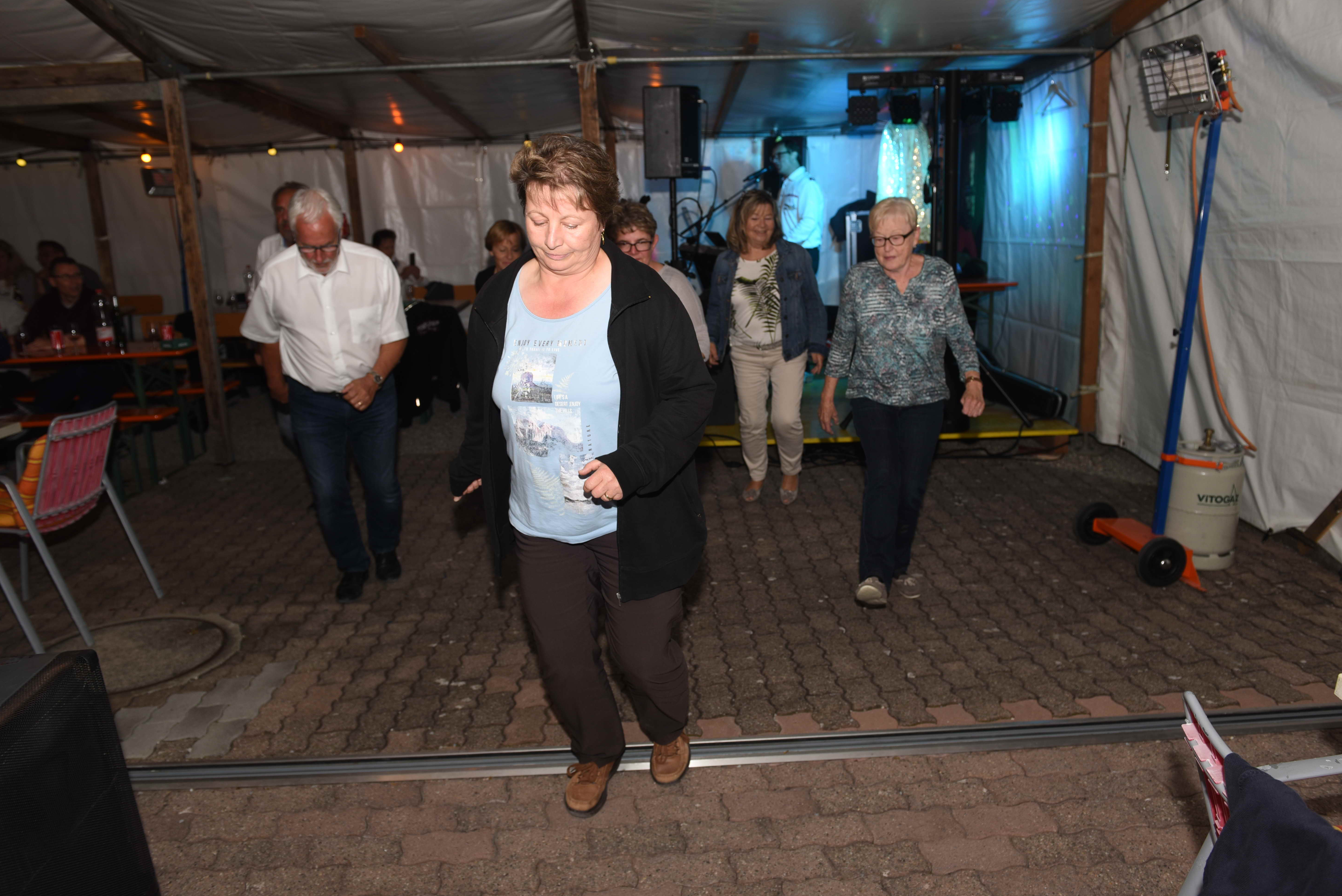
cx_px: 679
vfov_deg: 46.4
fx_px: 1044
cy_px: 436
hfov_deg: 65.4
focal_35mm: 28
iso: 200
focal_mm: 27
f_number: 5
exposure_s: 1/60
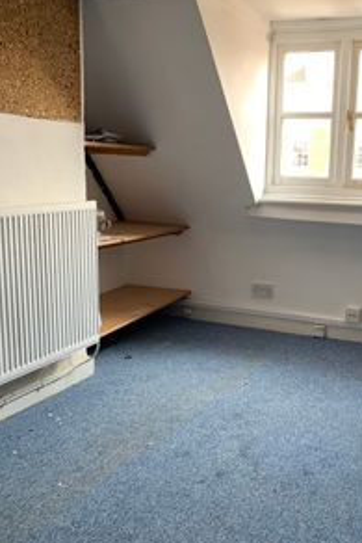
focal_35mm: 37
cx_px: 280
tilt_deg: -9.9
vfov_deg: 51.9
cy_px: 270
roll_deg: -0.3
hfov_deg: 35.0
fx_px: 557
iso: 100
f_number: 1.8
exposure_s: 1/93
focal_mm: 4.25
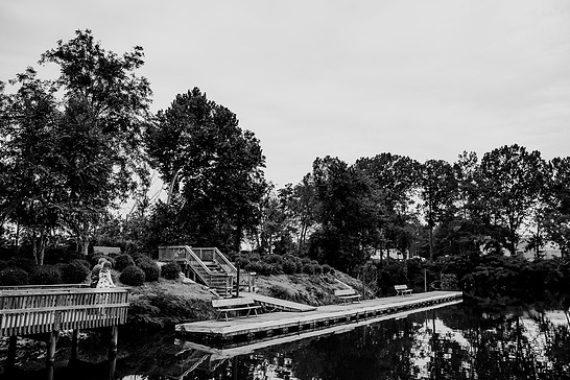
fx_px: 427
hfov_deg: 67.4
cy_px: 195
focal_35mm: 27
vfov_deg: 47.9
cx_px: 296
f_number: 2.8
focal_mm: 24
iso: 200
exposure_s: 1/800
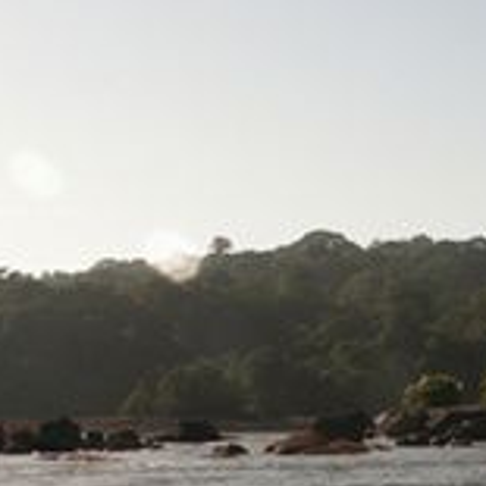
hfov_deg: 15.7
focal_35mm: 107
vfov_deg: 16.0
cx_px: 580
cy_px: 483
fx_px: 1700
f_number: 8
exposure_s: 1/350
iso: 100
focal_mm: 10.12
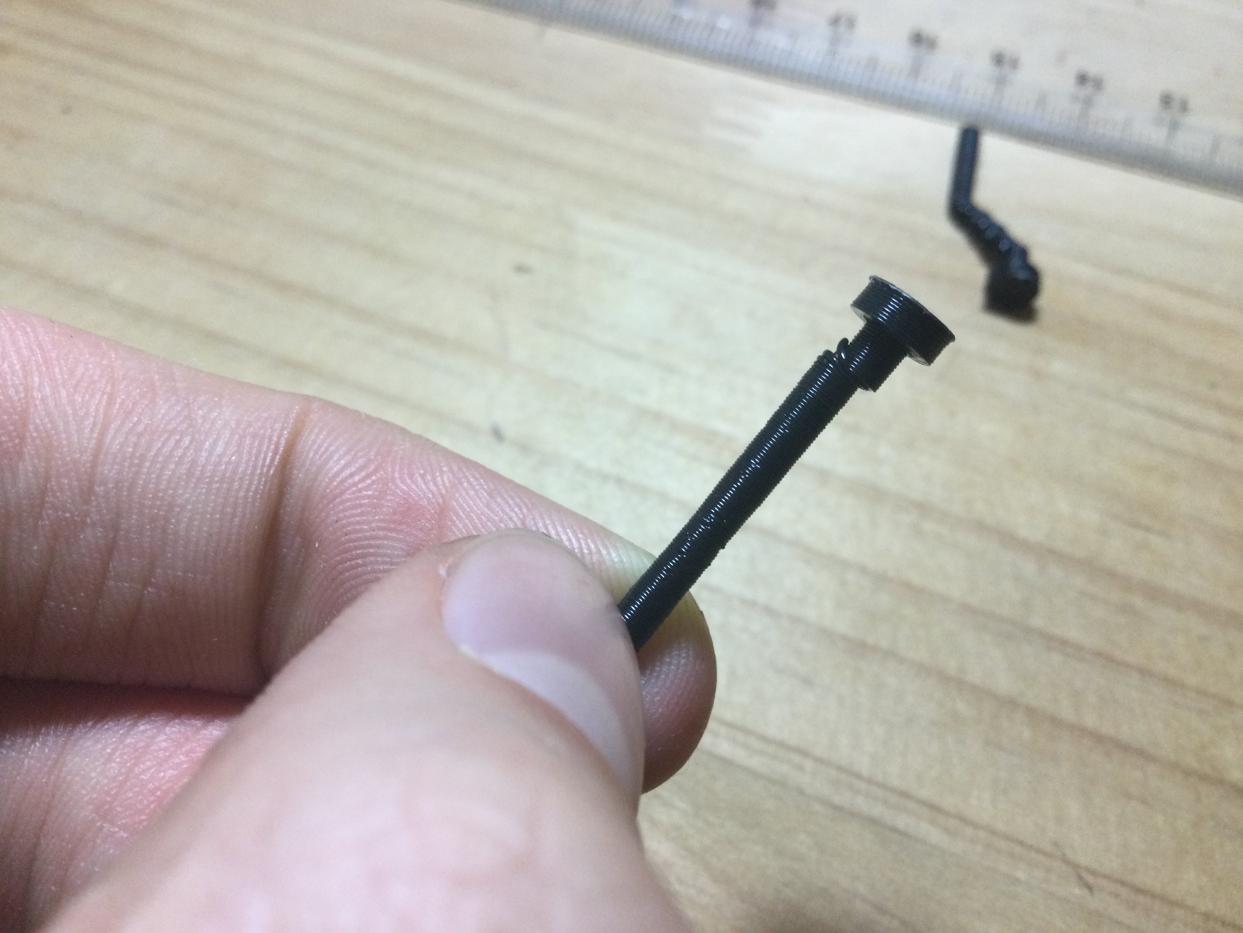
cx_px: 622
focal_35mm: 31
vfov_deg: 45.4
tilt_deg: -53.2
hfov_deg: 58.4
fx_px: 1113
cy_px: 466
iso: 64
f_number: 2.4
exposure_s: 1/33
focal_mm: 3.3
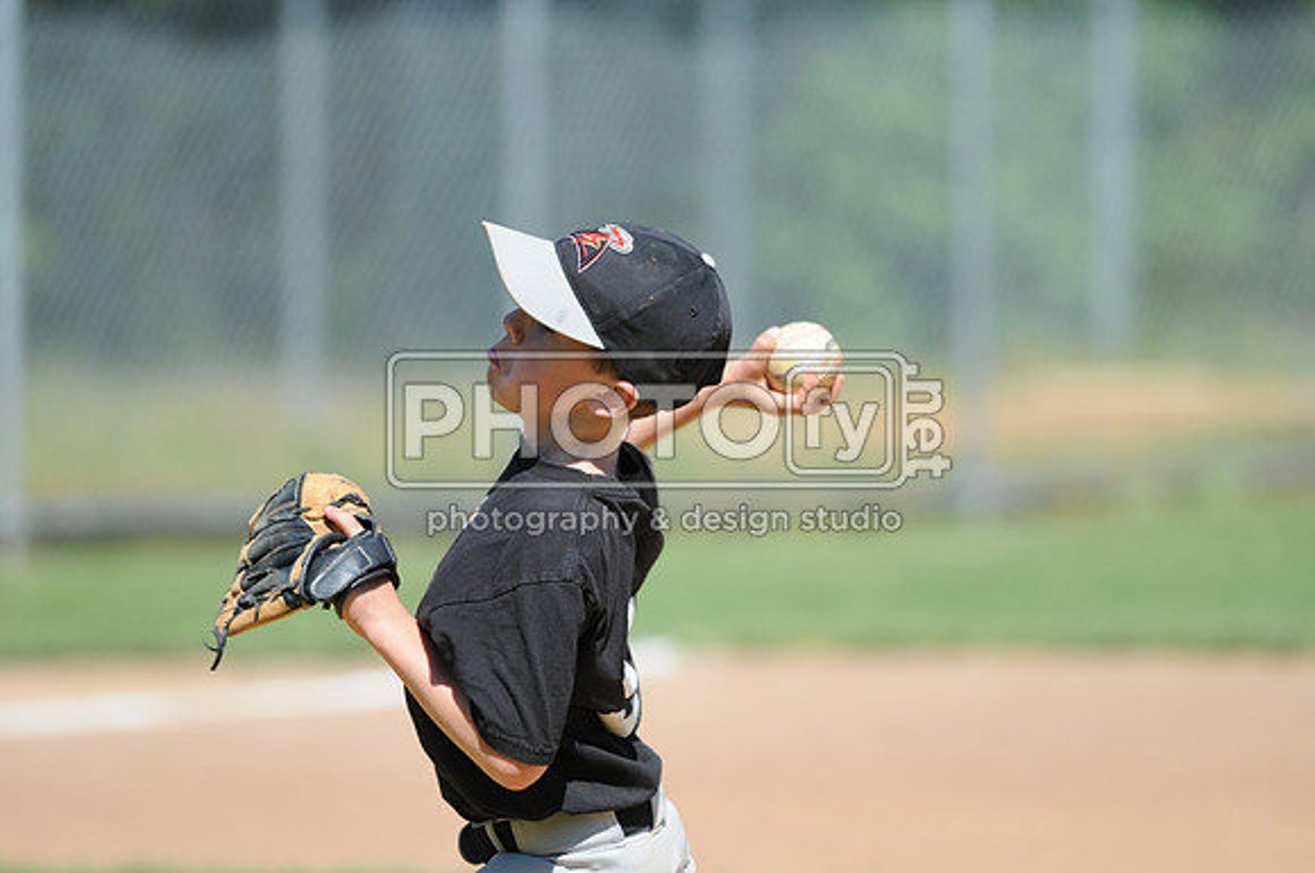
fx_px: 16414
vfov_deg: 3.0
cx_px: 658
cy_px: 436
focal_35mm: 450
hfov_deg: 4.6
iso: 200
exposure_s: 1/1250
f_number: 4
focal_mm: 300
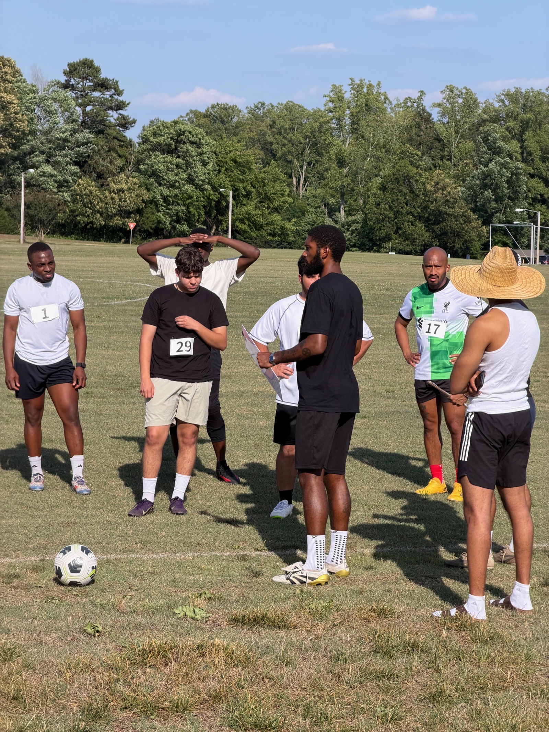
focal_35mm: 100
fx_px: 2114
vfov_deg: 19.6
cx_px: 274
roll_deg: +0.0
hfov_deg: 14.8
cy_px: 366
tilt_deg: -4.8
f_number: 2.8
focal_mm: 16.89
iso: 32
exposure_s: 1/638
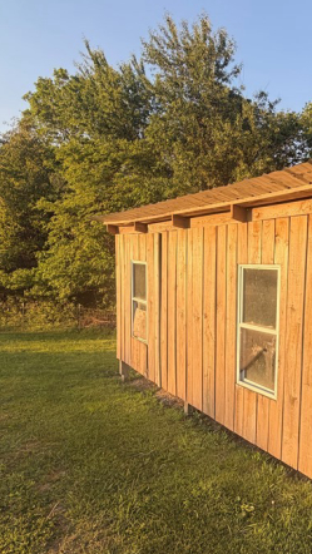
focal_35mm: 23
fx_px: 338
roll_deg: -1.5
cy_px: 291
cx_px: 283
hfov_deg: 44.9
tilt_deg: -6.4
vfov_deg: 78.6
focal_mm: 2.22
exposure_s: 1/381
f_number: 2.2
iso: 50
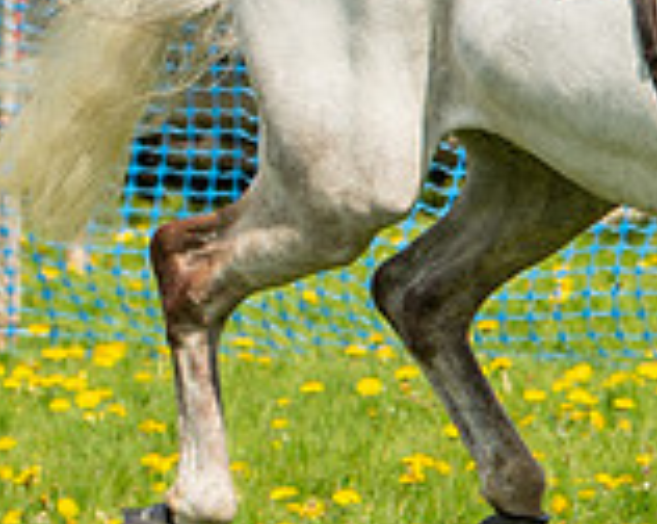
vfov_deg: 1.9
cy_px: -11
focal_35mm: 796
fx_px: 15459
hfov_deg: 2.4
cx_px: 684
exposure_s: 1/1250
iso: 200
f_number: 4
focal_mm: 120
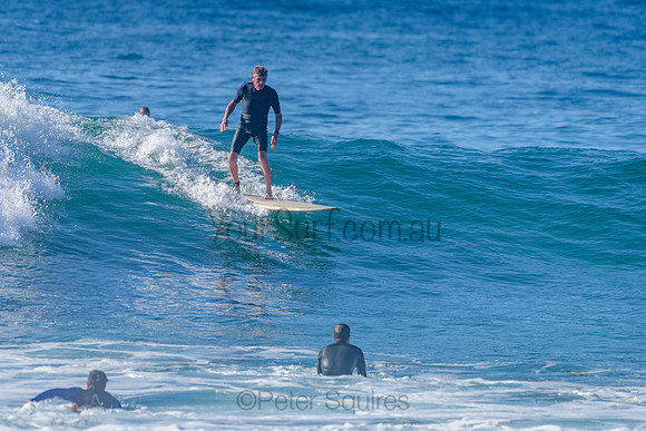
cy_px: 173
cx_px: 311
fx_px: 10998
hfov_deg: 3.4
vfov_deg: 2.2
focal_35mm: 613
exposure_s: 1/2000
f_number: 5.6
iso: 160
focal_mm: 500
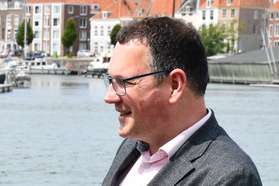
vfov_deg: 6.2
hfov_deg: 9.3
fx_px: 1714
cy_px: 277
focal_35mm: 221
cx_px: 15
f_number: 13
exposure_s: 1/640
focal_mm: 65
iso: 800
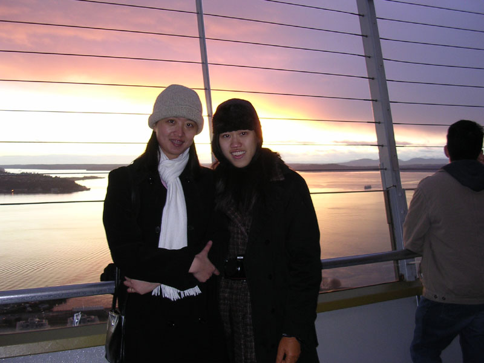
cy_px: 182
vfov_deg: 37.7
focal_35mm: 38
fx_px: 531
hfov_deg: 49.0
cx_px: 242
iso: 100
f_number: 2.8
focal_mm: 5.8
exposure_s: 1/31.7
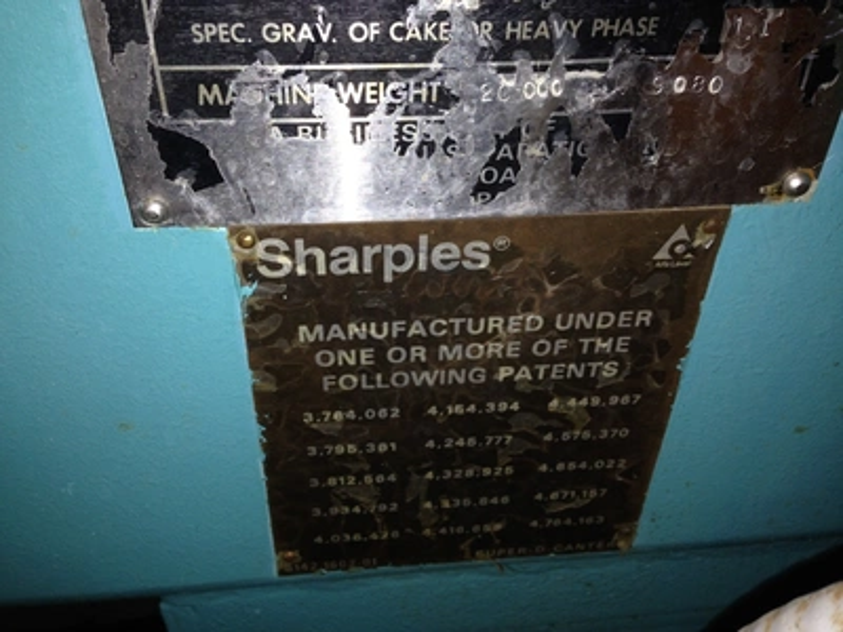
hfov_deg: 55.4
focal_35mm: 33
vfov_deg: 42.9
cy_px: 316
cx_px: 422
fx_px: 804
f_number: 2.4
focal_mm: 4.12
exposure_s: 1/39
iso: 50
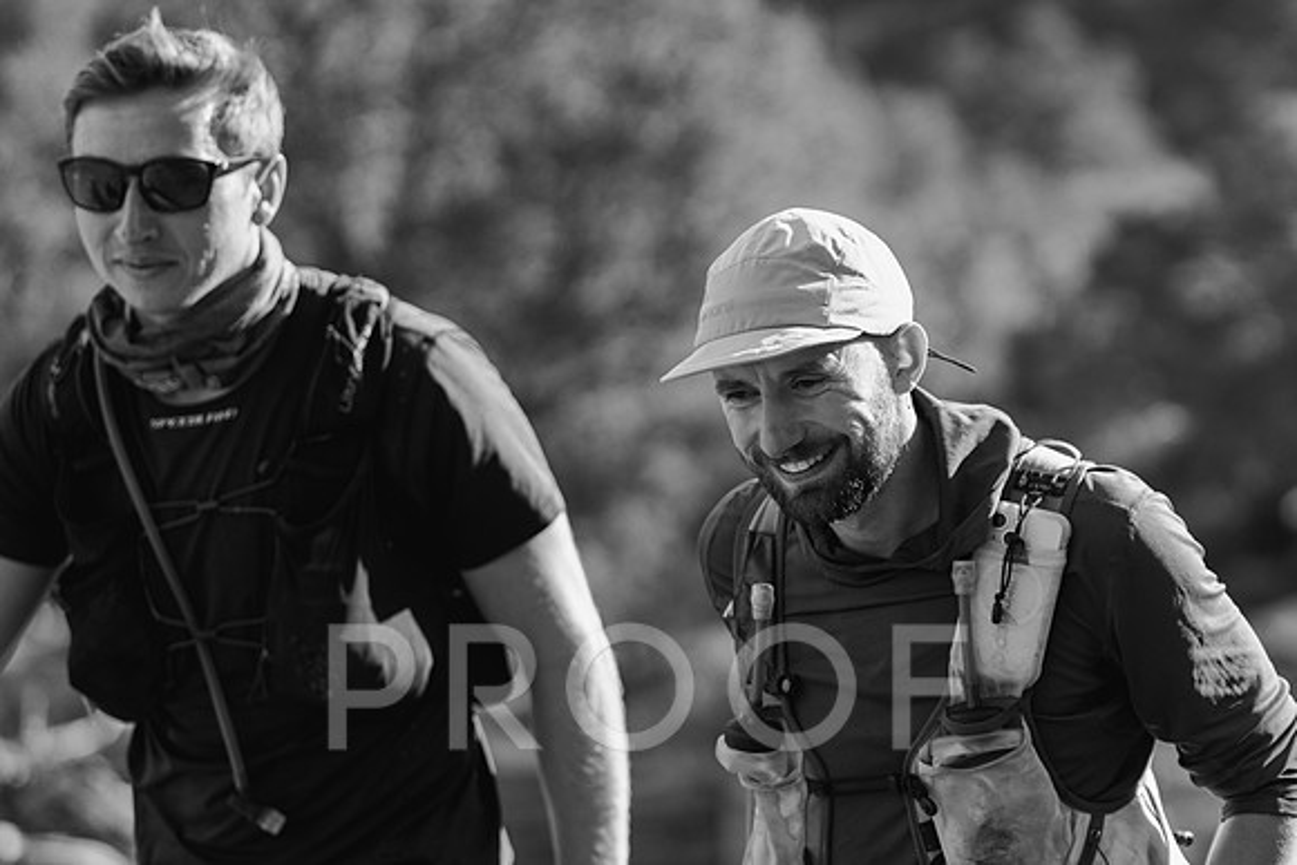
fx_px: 5543
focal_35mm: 154
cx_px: 924
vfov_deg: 8.9
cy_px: 484
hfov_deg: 13.3
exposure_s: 1/2000
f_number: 2.8
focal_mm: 108
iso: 160
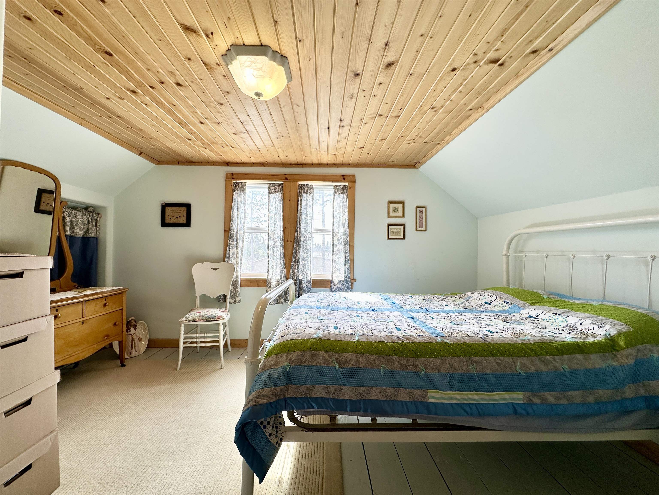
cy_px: 248
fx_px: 267
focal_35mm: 14
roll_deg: -0.8
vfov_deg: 85.7
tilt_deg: +1.8
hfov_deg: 102.1
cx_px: 330
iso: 40
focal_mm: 2.22
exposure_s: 1/135
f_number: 2.2
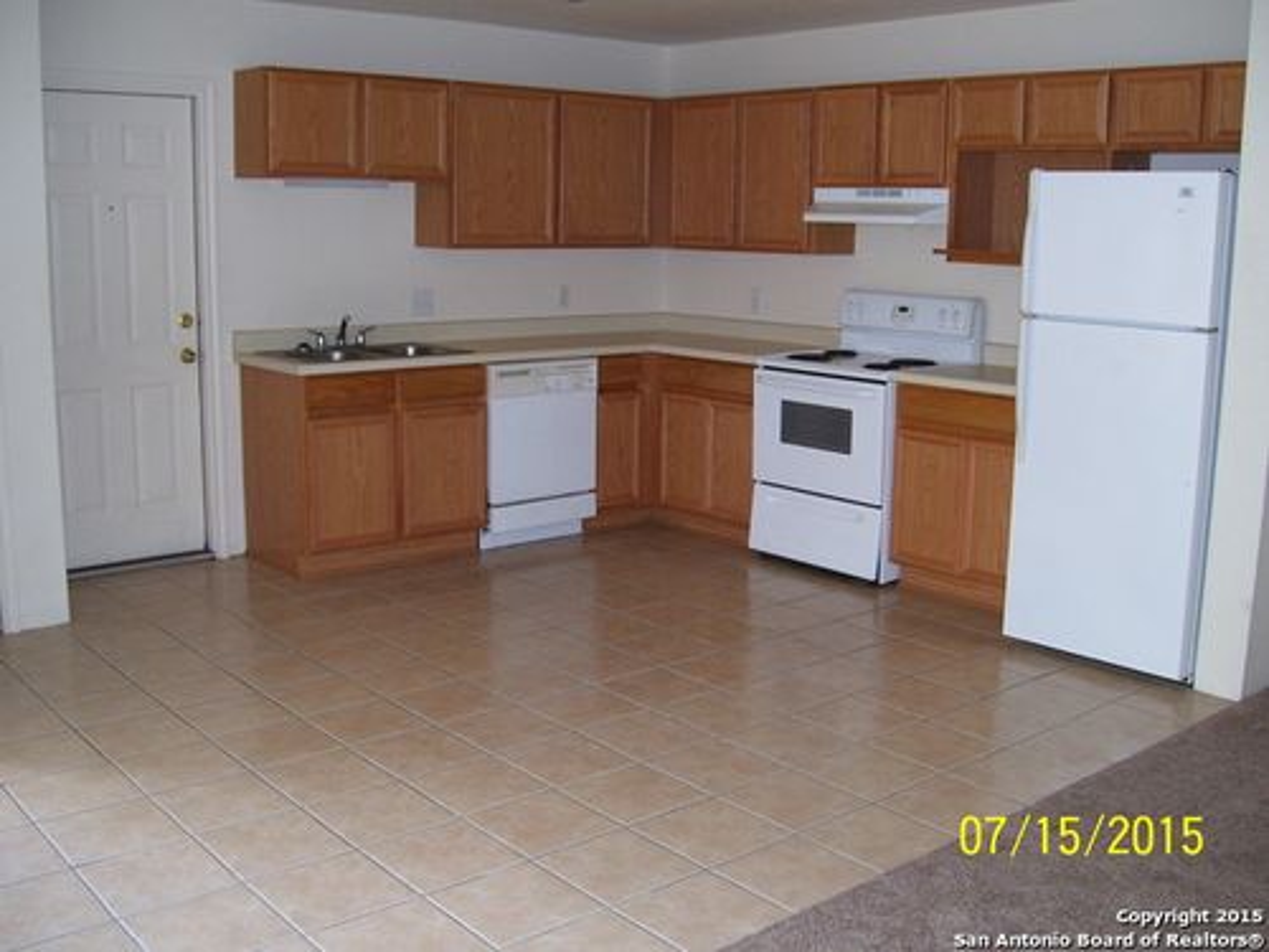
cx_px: 634
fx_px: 1356
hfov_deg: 50.1
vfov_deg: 38.7
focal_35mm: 37
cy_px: 476
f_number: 2.7
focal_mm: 6
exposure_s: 1/60
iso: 125
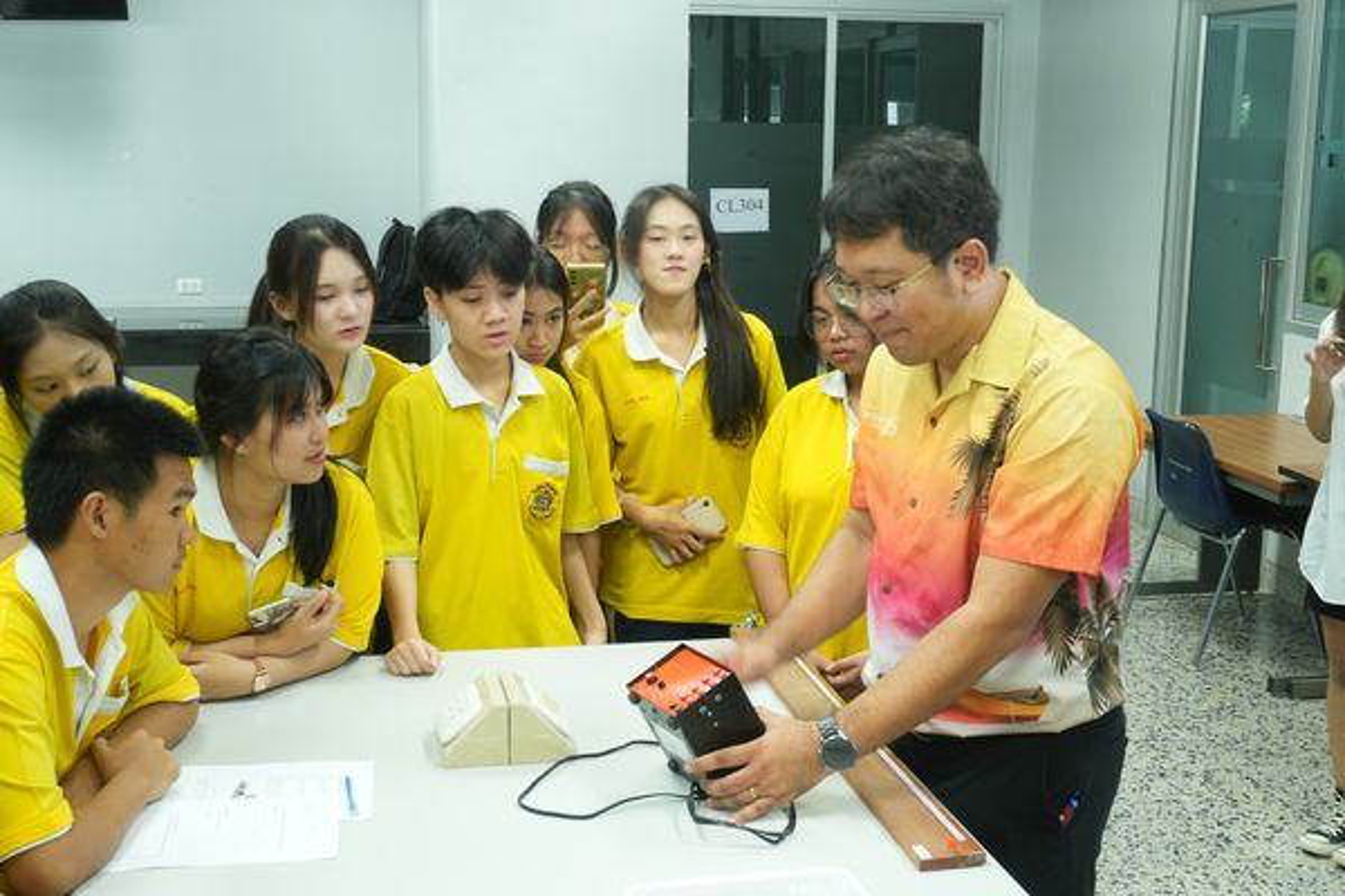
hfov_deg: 42.3
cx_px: 672
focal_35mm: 46
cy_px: 448
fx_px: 1737
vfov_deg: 28.9
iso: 1600
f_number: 9
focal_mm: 31
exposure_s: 1/25
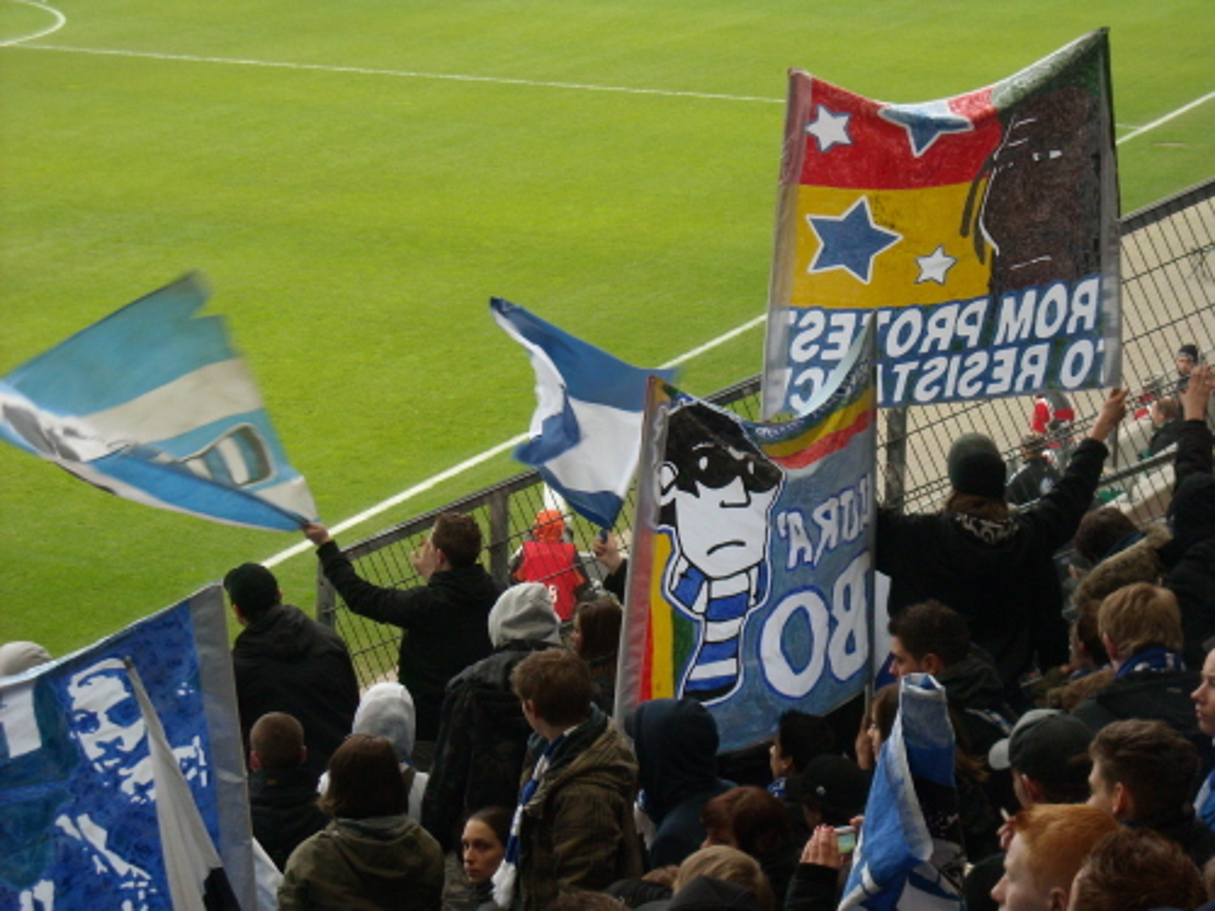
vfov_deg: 14.1
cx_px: 608
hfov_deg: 18.7
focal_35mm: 105
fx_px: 3685
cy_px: 456
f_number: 4.7
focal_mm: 17.1
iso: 259
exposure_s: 1/60
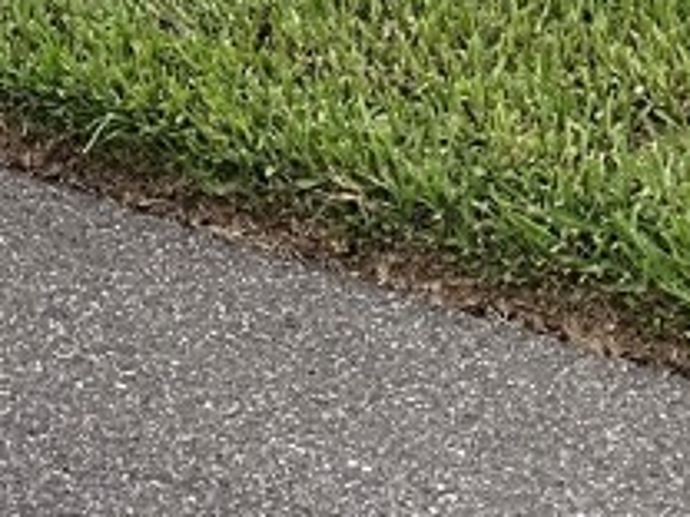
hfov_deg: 12.9
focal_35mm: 143
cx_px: -435
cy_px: -739
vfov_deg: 9.3
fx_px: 2850
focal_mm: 3
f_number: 1.8
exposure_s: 1/1786
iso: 25
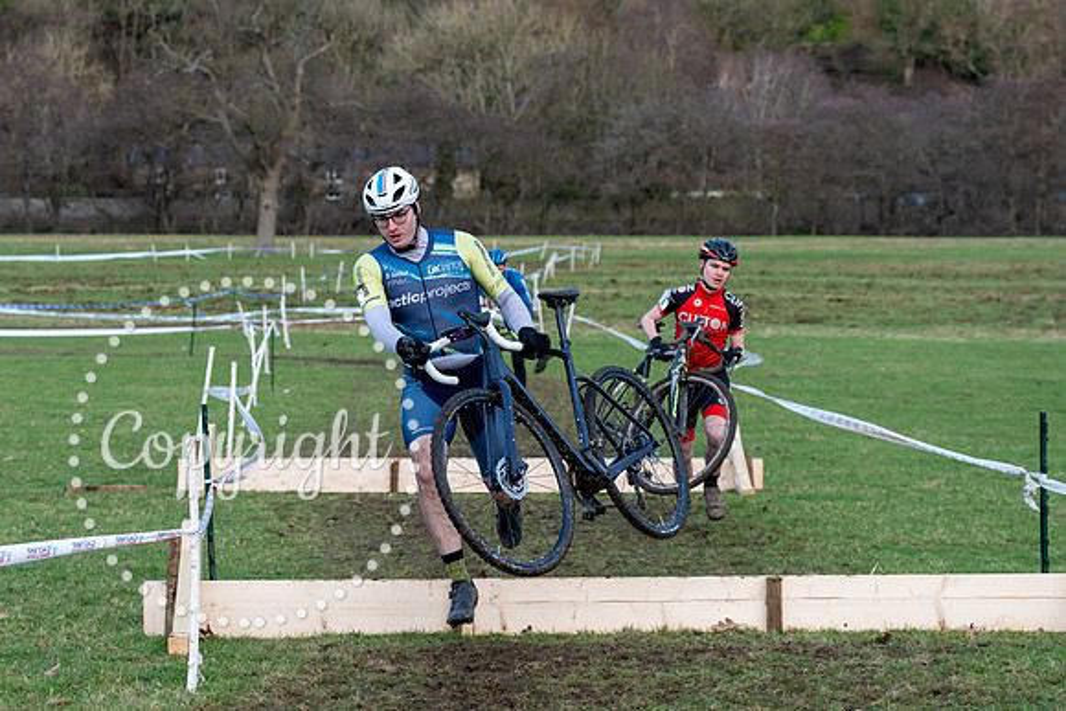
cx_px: 449
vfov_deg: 16.0
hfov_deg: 23.8
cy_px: 300
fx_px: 2530
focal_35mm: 85
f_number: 4
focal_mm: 70
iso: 2000
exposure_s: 1/1000
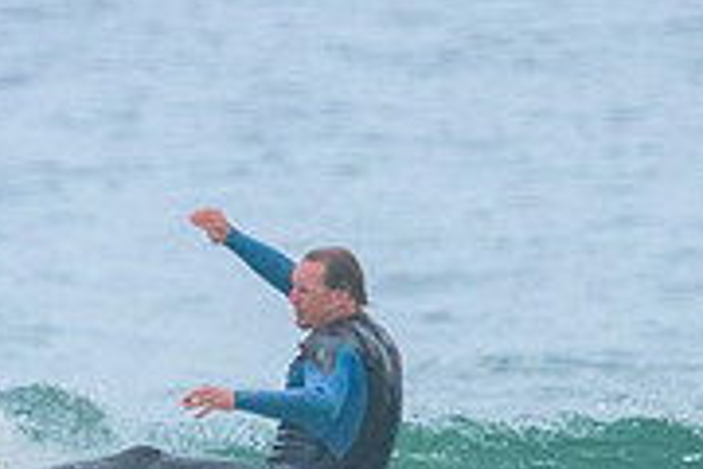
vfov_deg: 0.5
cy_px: 506
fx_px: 50417
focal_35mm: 2582
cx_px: 297
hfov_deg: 0.8
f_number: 11
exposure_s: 1/1600
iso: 5000
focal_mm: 800
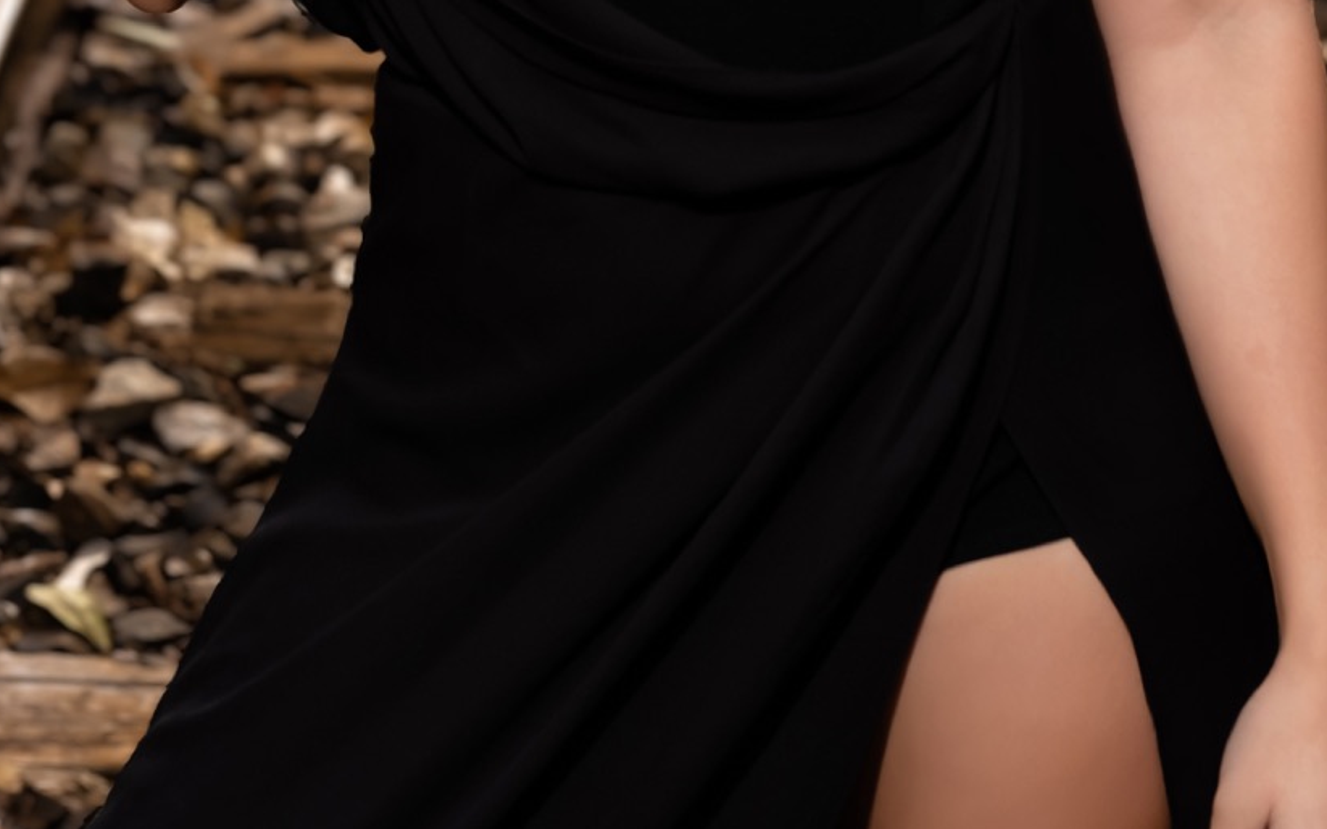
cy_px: -297
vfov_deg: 10.2
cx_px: 624
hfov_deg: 16.6
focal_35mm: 126
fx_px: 4556
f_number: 4.5
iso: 200
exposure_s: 1/250
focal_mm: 35
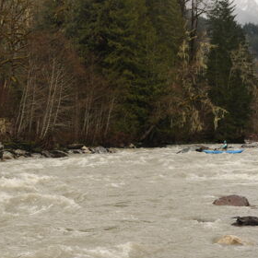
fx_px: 717
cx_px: -53
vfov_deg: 20.4
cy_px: 111
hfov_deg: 19.2
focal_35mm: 85
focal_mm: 35
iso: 250
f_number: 4.5
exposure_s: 1/320
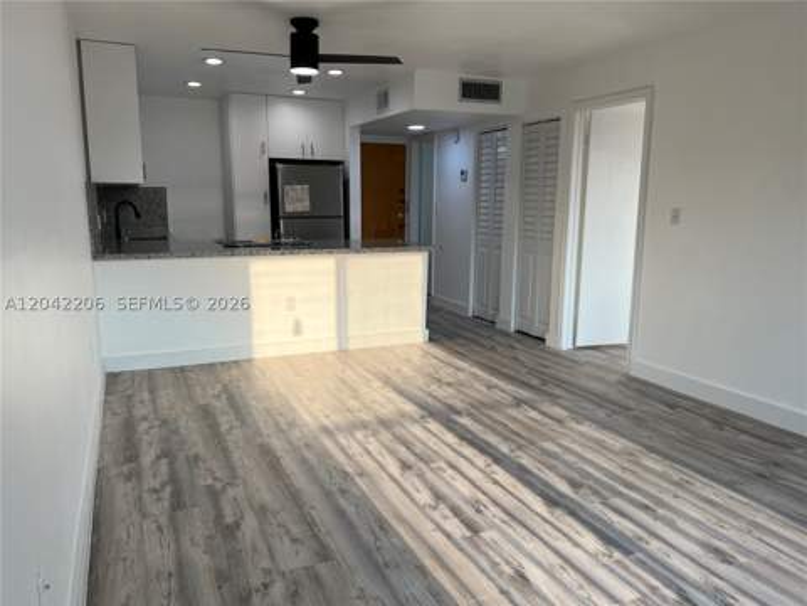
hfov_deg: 67.3
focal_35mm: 26
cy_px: 303
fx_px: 606
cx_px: 404
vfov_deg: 53.1
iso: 40
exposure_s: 1/274
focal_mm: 5.7
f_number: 1.5
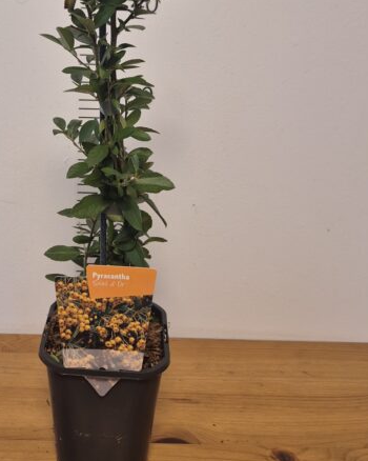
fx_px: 559
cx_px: 93
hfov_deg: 35.7
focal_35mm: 41
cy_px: 128
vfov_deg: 43.7
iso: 200
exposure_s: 1/100
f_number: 1.8
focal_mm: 5.4
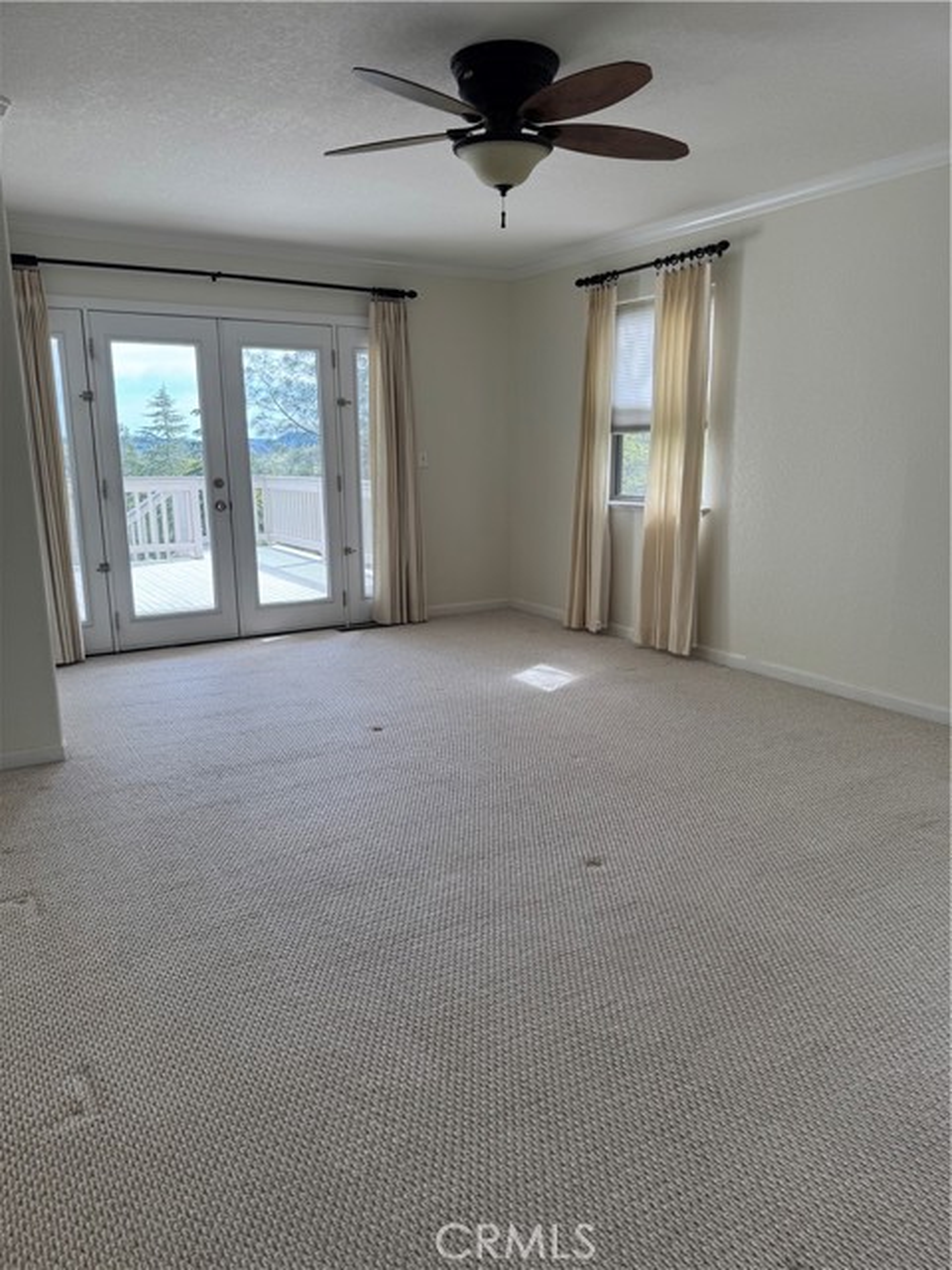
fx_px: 880
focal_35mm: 24
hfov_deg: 56.8
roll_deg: +0.2
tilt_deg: -11.8
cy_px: 635
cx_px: 476
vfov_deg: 71.6
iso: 64
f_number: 1.78
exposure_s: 1/245
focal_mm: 6.76
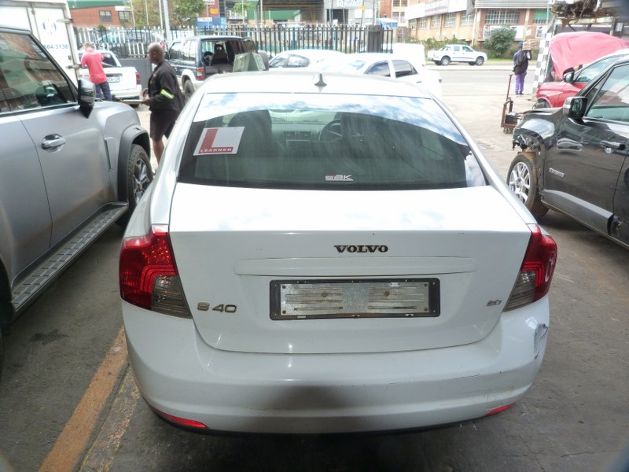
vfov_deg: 54.9
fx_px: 454
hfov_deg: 69.4
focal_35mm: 25
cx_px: 314
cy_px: 236
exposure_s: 1/100
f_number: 2.8
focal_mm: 4.5
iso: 125
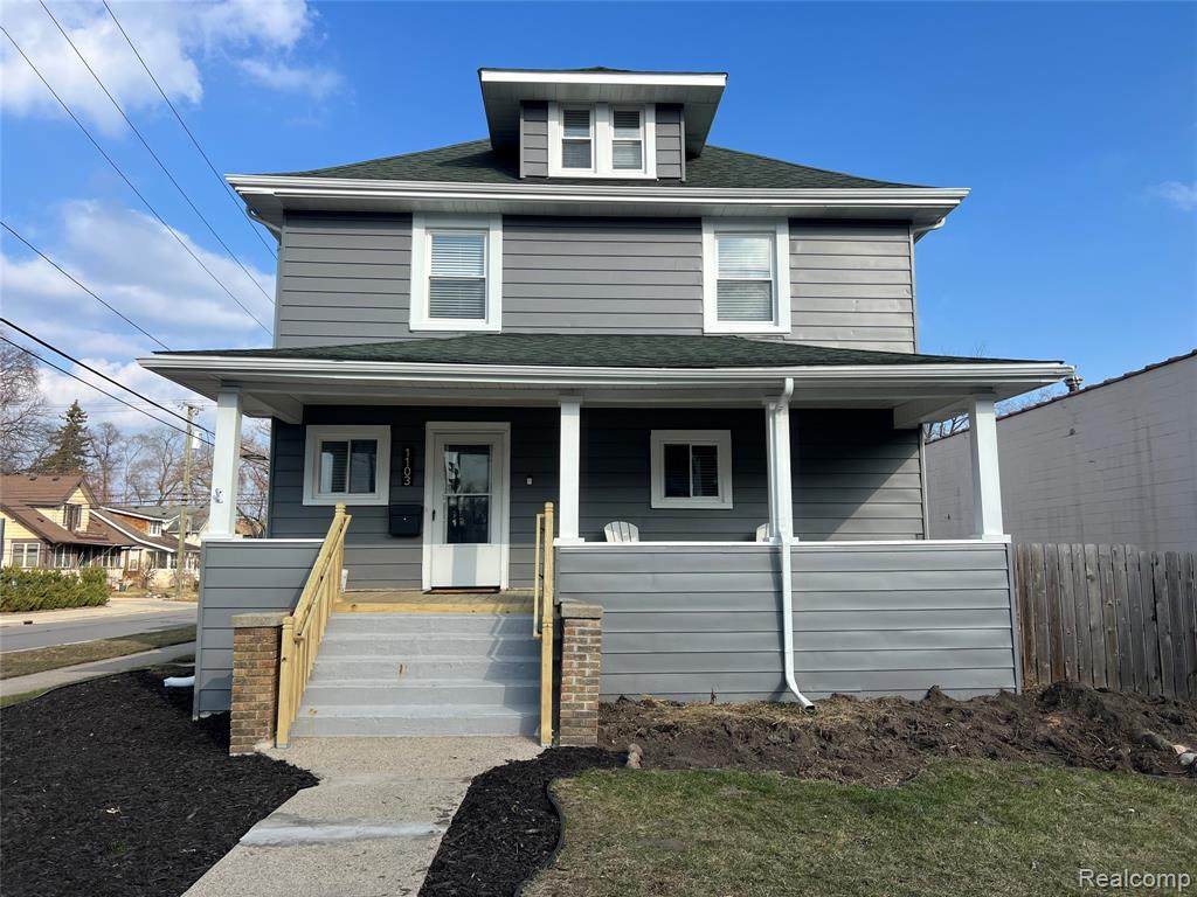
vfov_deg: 53.1
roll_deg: +0.6
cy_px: 448
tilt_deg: +6.4
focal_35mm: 26
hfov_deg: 67.3
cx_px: 598
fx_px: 899
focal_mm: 5.7
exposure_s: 1/3356
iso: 50
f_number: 1.5
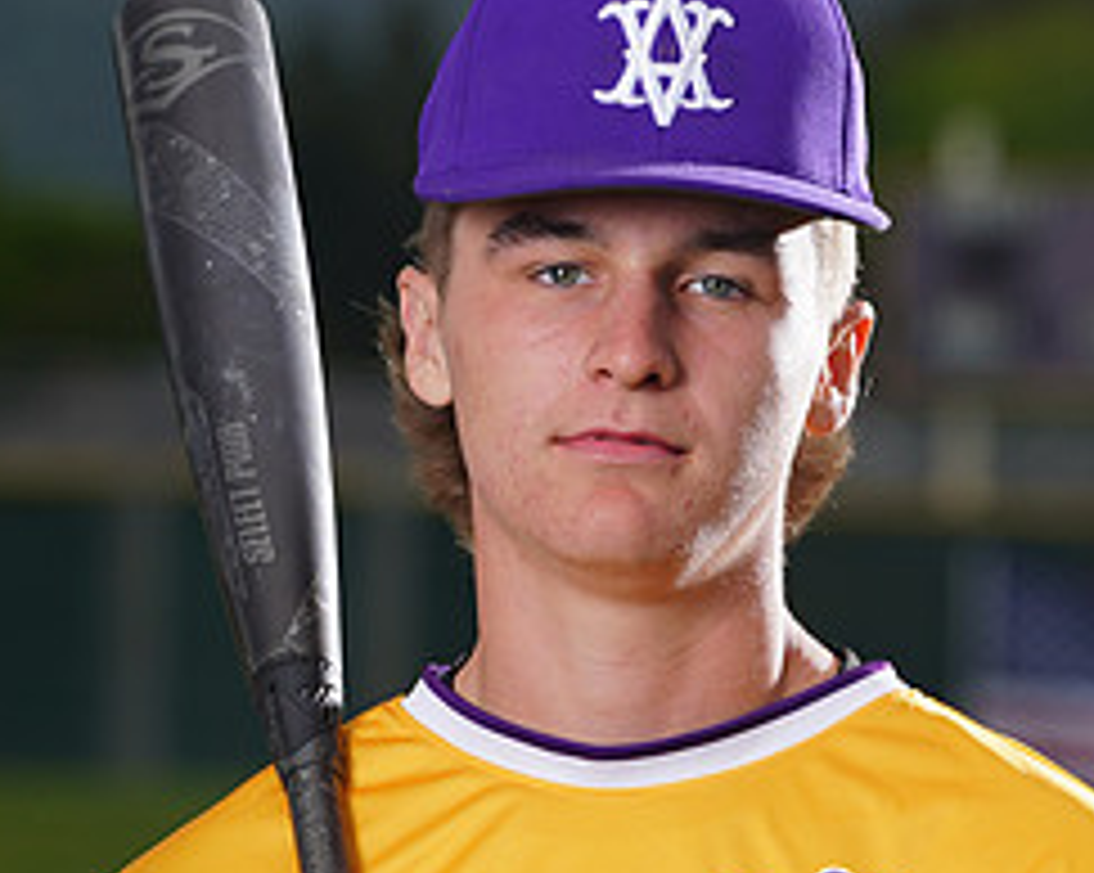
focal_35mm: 495
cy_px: 1012
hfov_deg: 3.9
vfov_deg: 3.1
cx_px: 601
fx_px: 16014
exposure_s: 1/250
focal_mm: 221
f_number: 8
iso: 100
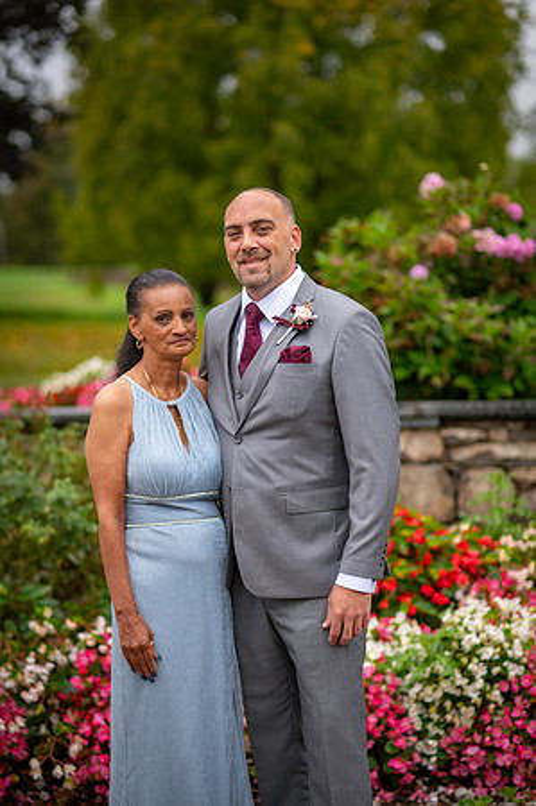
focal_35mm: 85
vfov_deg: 23.9
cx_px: 268
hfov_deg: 16.0
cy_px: 403
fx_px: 1903
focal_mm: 85
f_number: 2.2
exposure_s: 1/3200
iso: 640
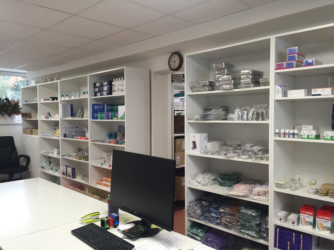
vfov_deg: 48.2
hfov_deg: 61.7
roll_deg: -0.2
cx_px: 167
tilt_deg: -2.7
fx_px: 280
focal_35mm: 29
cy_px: 125
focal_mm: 4.15
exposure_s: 1/33
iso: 40
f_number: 2.2
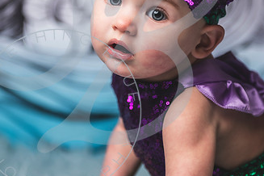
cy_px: 61
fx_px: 895
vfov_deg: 11.2
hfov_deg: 16.8
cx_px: 124
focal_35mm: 122
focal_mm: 62
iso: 100
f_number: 2.8
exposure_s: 1/160
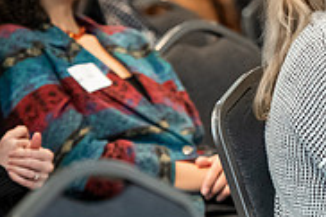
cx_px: 389
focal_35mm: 479
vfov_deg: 2.9
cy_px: -55
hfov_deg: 4.3
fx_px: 4334
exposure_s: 1/200
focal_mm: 150
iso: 2500
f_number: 2.8
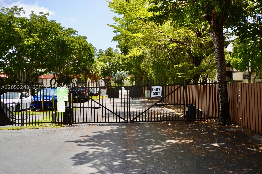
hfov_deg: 53.1
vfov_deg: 36.9
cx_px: 131
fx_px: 262
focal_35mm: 36
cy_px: 87
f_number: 6.3
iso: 100
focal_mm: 24
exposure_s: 1/200
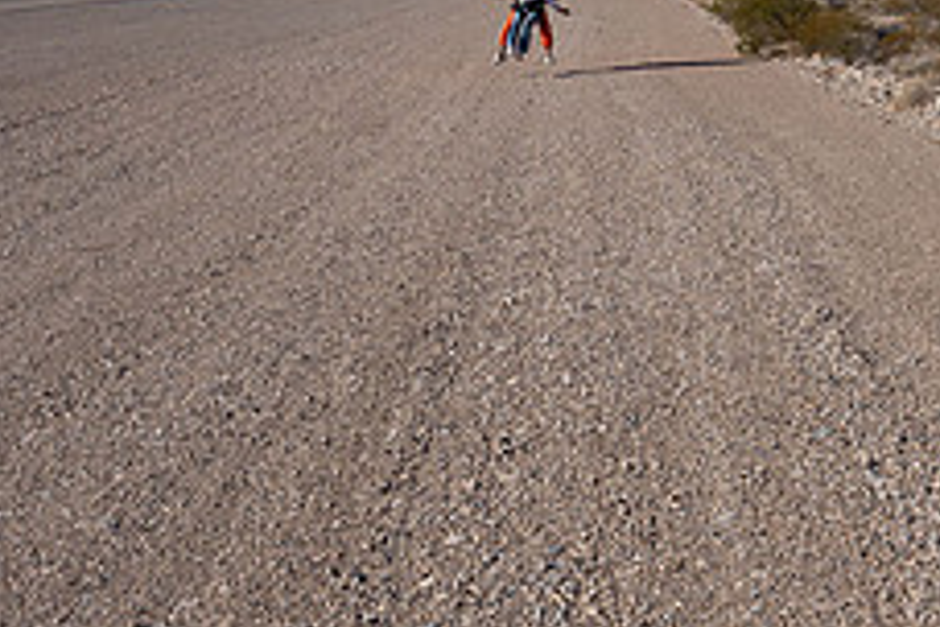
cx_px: 557
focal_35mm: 61
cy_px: 19
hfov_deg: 32.8
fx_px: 1593
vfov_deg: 21.6
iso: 800
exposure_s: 1/2000
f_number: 11
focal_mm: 24
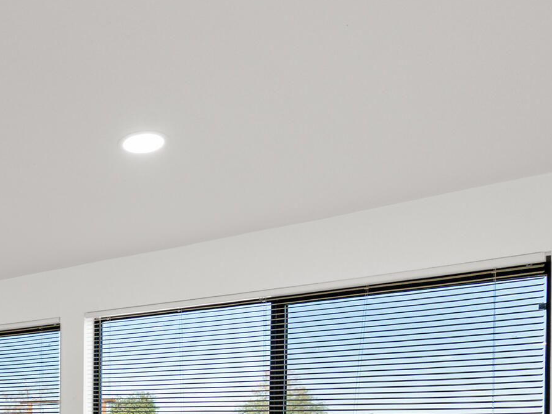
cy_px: 432
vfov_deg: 30.7
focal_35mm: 43
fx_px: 686
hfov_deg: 33.0
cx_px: -159
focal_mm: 16
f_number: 8
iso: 200
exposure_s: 1/100
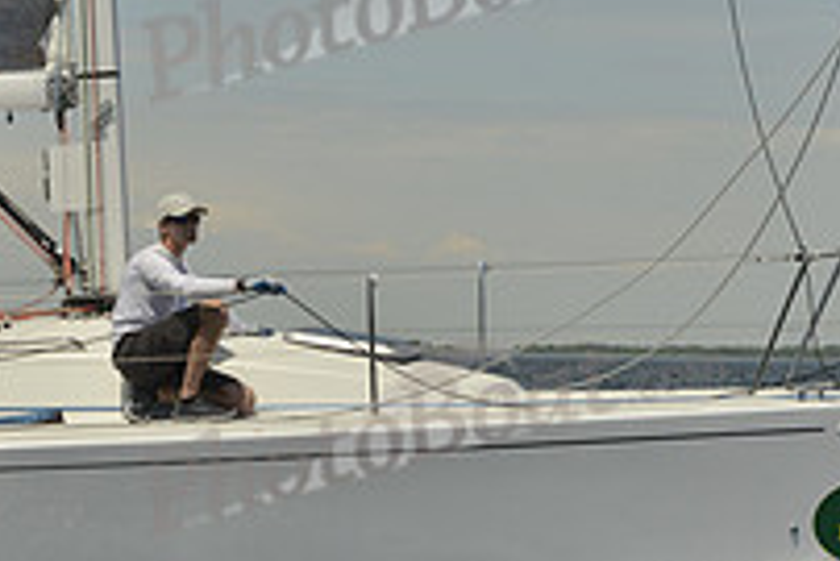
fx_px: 4693
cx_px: -71
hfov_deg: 10.1
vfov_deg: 6.8
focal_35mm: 201
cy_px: 268
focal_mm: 70
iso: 280
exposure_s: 1/1600
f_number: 9
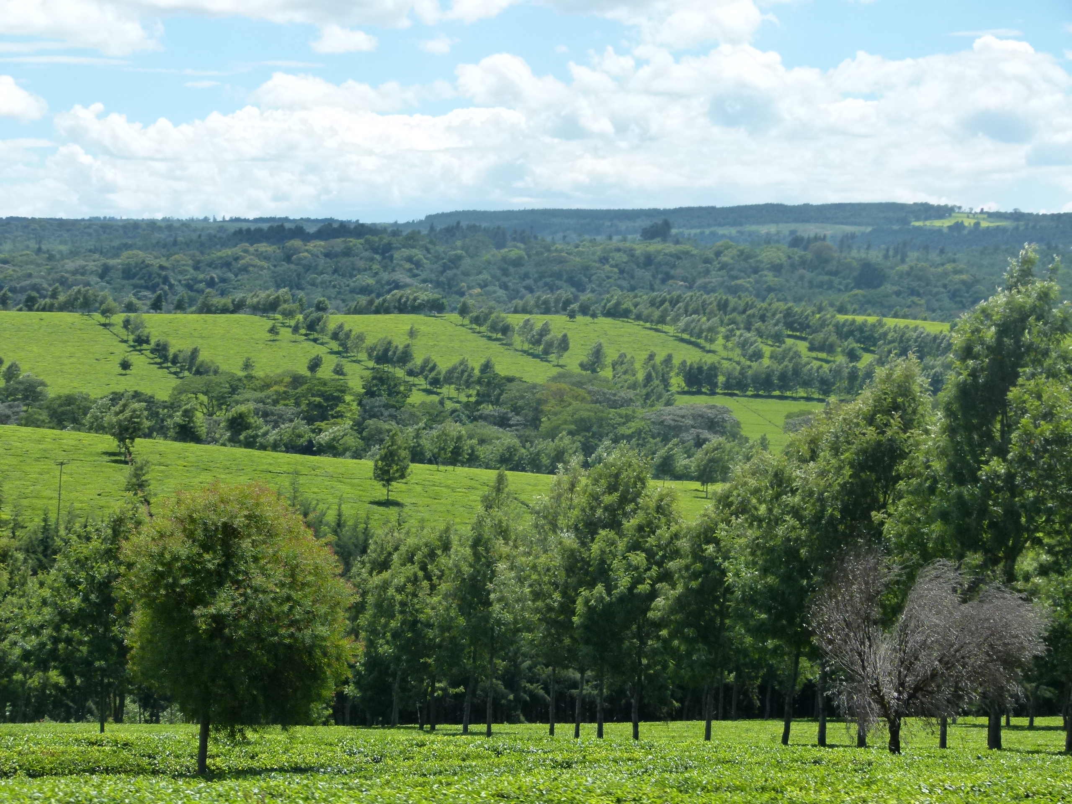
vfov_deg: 16.8
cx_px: 536
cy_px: 402
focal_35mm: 88
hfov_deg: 22.3
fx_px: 2725
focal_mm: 15.8
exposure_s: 1/1000
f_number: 4
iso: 160
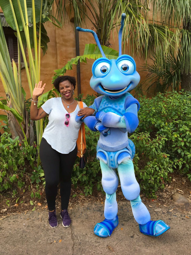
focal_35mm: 29
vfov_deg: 61.7
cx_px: 96
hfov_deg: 48.2
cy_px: 128
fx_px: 213
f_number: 2.2
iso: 25
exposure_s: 1/179
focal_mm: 4.15
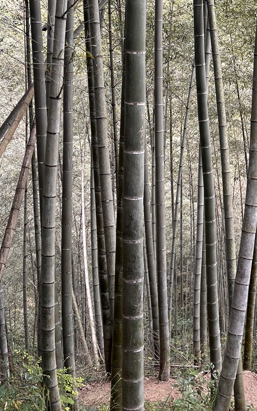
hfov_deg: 19.3
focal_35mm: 64
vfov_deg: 31.2
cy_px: 86
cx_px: 294
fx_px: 717
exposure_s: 1/166
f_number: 1.6
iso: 50
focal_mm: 5.1
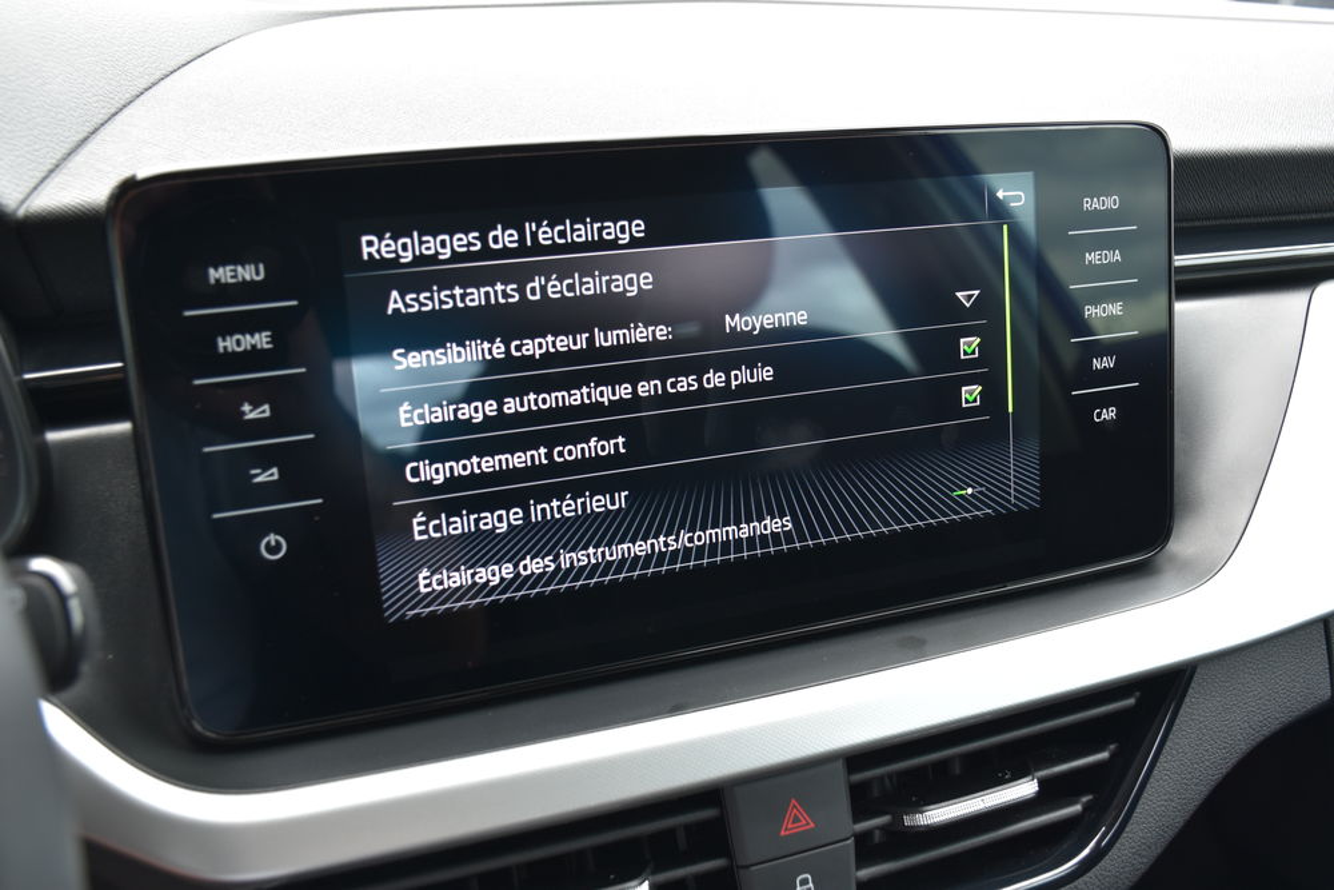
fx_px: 1279
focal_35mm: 34
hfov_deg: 55.1
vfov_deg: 38.4
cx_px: 667
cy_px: 445
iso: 400
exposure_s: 1/100
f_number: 4.5
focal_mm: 23
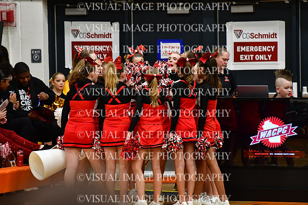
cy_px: 102
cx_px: 154
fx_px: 2567
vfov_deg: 4.6
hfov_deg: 6.9
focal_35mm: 300
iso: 4000
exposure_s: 1/500
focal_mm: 200
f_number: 3.5
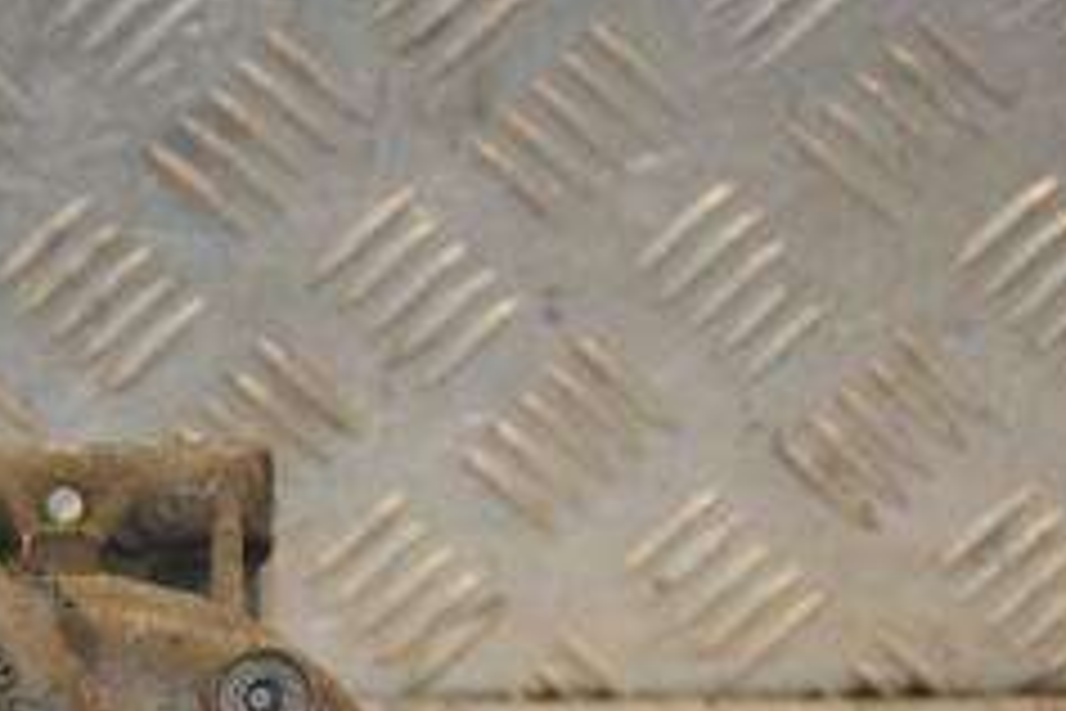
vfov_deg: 5.2
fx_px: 7876
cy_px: 752
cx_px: -40
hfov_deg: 7.7
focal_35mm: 266
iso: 800
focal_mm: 70
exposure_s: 1/200
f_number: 5.3
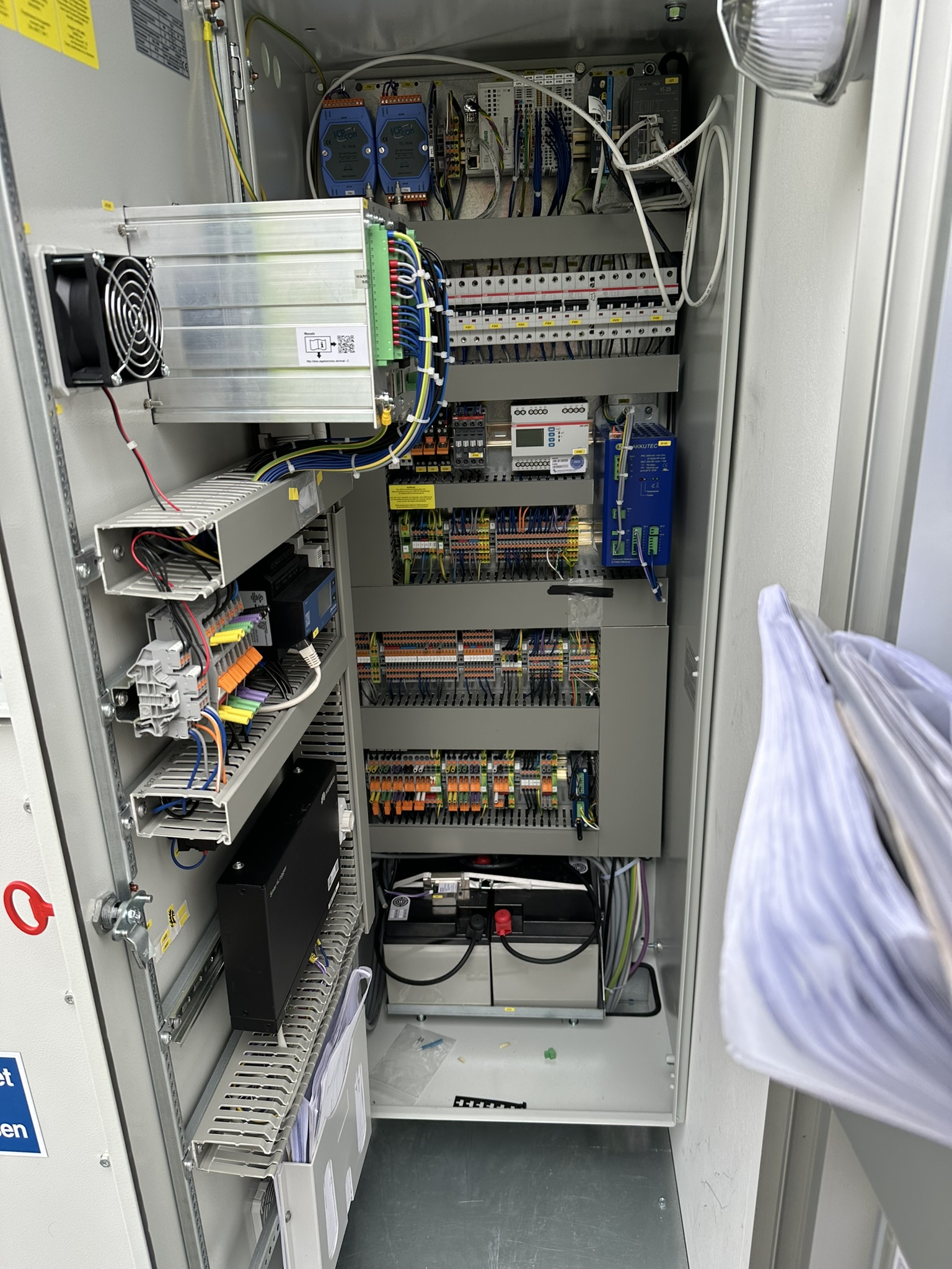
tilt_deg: -17.8
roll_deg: +0.8
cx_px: 476
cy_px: 634
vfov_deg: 71.6
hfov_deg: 56.8
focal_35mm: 24
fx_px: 880
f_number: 1.78
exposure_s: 1/366
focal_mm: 6.86
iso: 80
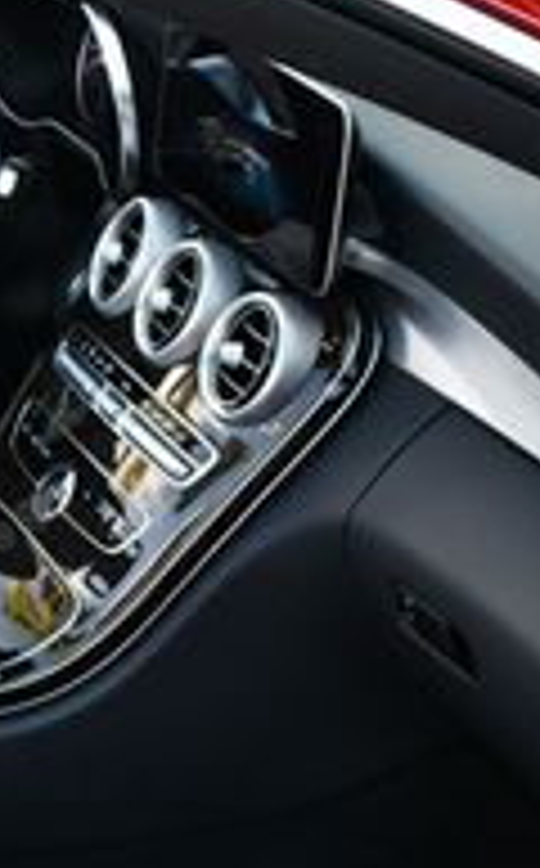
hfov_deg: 10.1
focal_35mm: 122
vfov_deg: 17.0
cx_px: -450
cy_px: 684
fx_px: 2883
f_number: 3.5
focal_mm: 18
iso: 400
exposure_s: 1/250
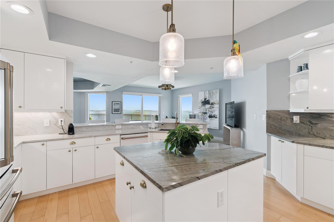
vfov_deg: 77.3
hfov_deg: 100.4
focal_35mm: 15
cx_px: 167
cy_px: 111
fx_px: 139
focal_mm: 10
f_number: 7.1
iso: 100
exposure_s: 1/40
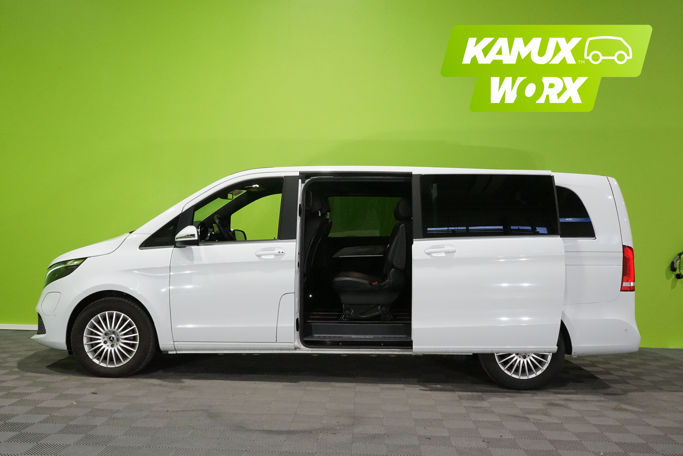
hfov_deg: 54.4
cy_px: 228
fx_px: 664
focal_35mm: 35
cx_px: 342
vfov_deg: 37.9
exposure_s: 1/80
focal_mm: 35
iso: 6400
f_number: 13
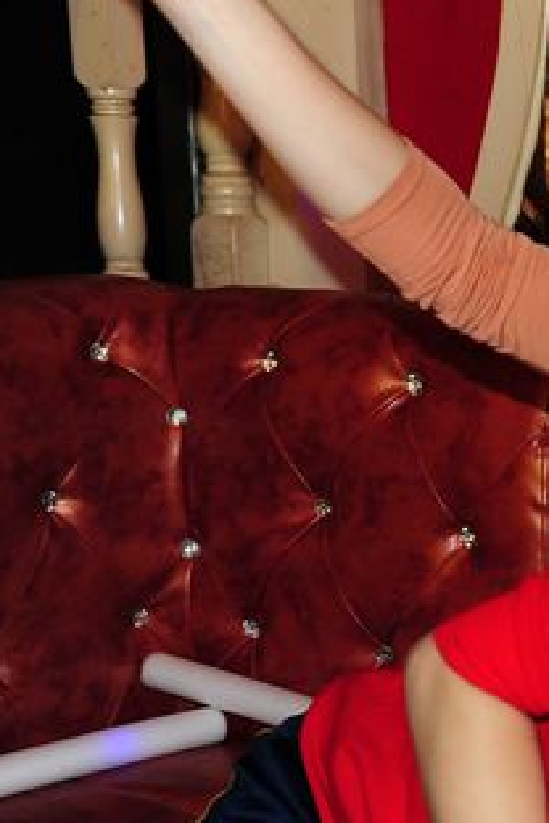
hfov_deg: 14.7
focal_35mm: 80
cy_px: 495
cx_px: 1021
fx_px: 1830
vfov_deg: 25.3
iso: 200
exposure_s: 1/60
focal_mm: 32
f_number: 3.5
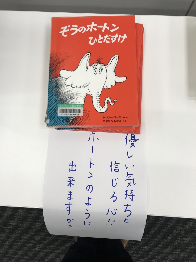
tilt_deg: -79.3
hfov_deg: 49.7
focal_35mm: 28
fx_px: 211
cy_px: 131
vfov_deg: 63.4
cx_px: 98
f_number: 1.8
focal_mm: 3.99
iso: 20
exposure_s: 1/59
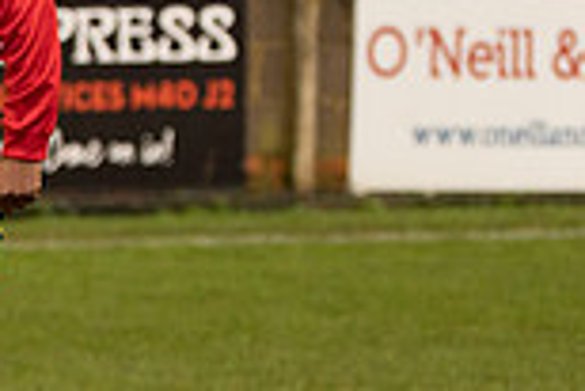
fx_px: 10279
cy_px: 366
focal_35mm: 632
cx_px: -213
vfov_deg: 2.2
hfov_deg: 3.3
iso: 1000
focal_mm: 112
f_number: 3.2
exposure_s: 1/800
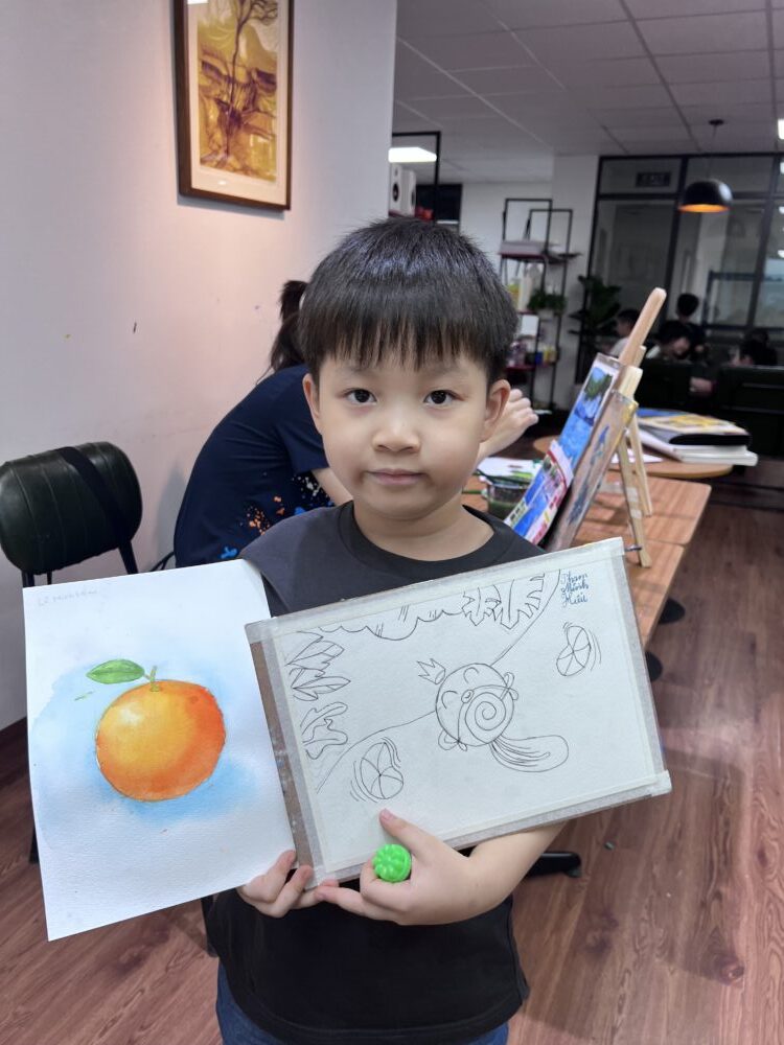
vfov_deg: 67.3
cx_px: 392
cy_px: 522
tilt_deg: -14.6
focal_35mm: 26
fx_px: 785
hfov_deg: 53.1
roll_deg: -3.7
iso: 32
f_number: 1.5
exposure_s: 1/121
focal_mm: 5.7
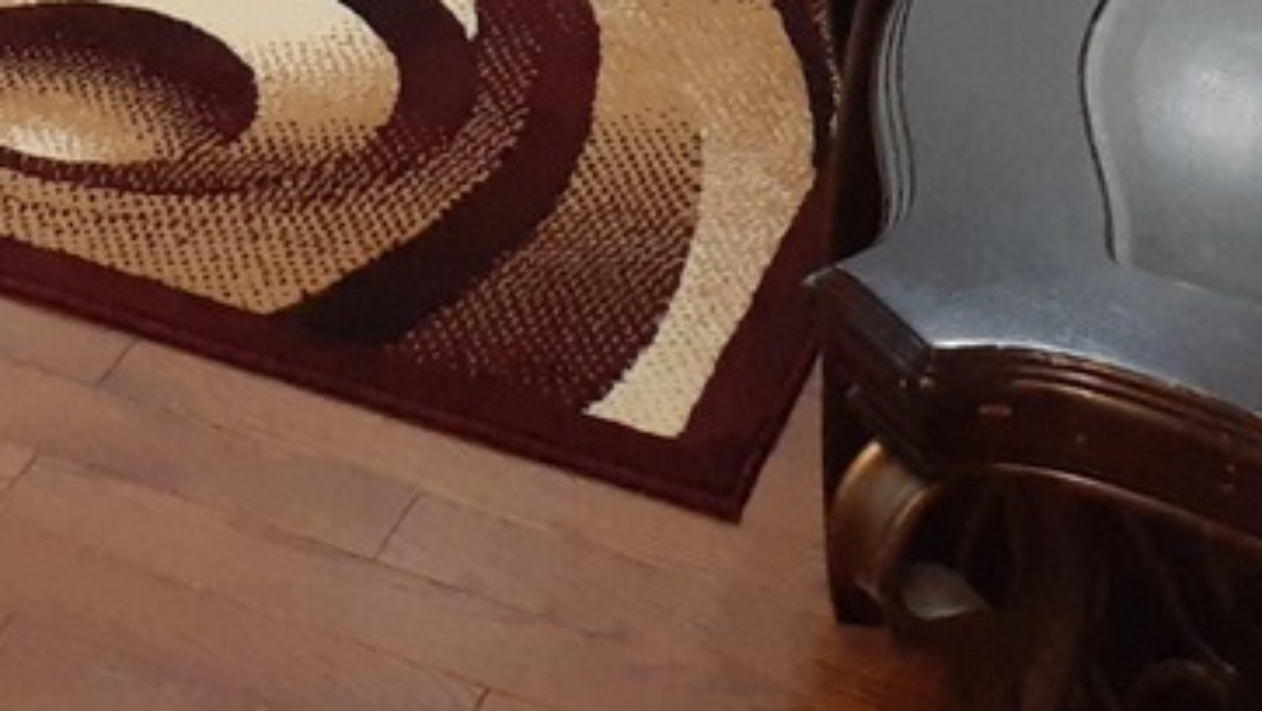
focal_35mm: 117
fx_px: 3917
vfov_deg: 9.4
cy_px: -892
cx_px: -261
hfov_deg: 17.4
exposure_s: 1/40
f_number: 1.9
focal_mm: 3.6
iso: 250
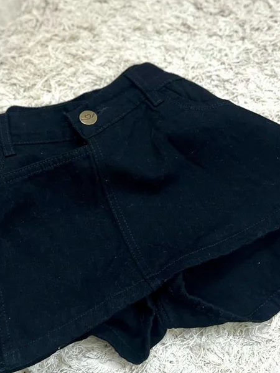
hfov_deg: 30.0
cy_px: 144
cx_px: 86
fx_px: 518
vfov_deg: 39.4
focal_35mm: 48
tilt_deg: -68.5
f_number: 1.78
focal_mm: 6.86
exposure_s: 1/60
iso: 250
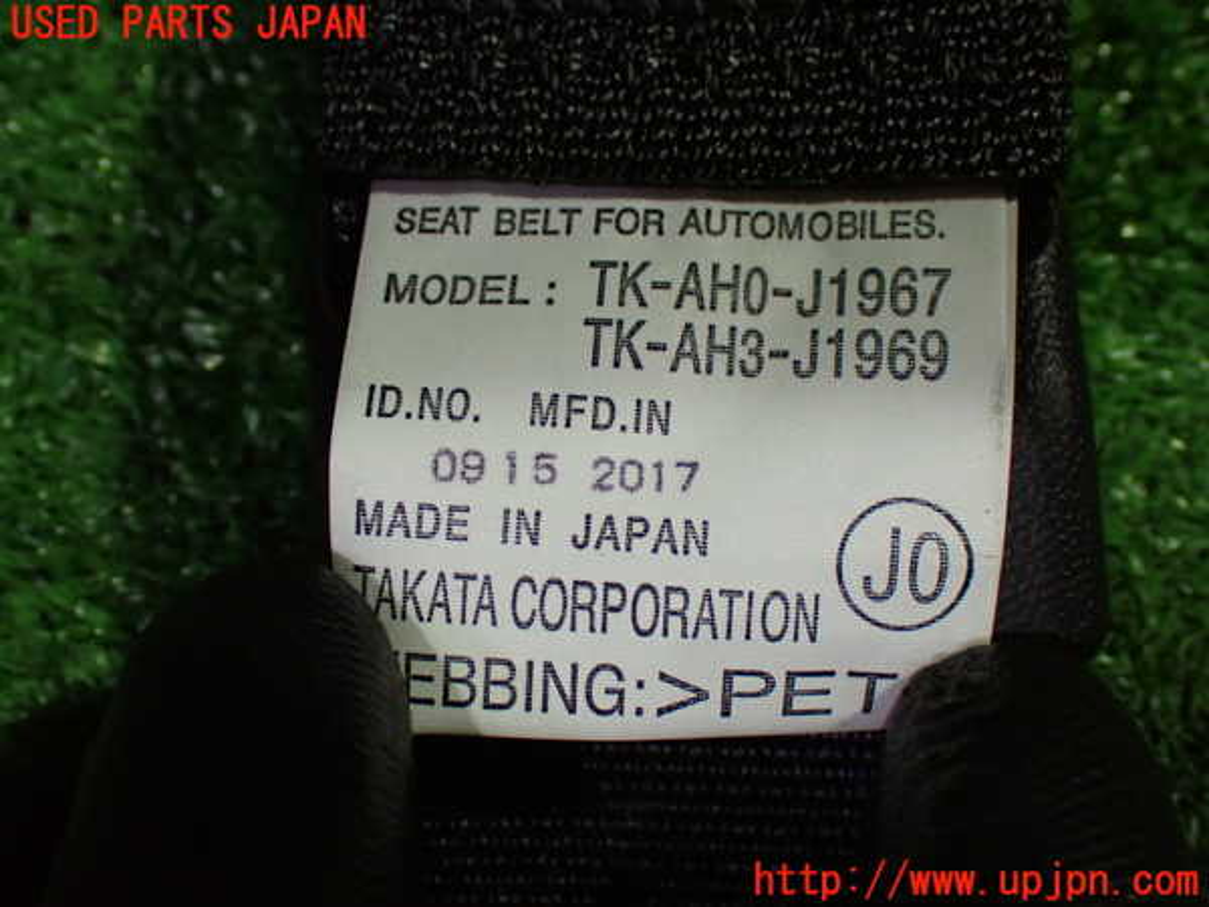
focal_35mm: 50
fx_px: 1746
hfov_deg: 38.2
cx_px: 604
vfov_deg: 29.1
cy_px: 454
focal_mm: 9.01
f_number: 3.2
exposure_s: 1/80
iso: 800
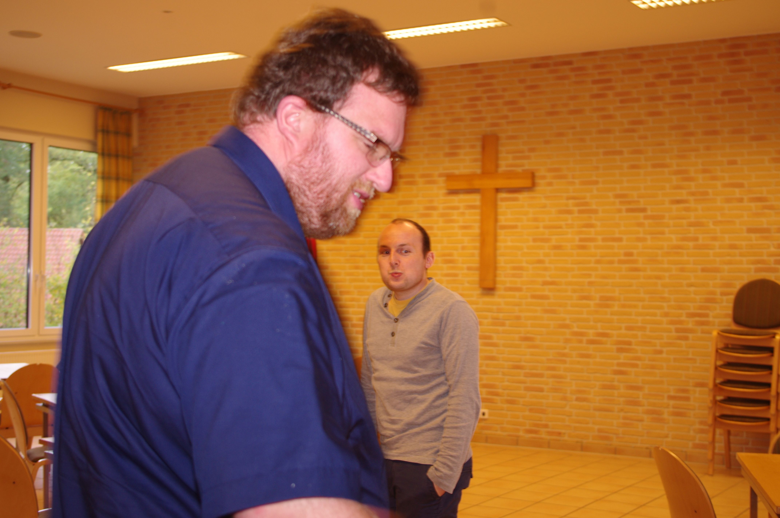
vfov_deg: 25.9
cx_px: 390
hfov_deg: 38.2
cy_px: 259
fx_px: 1125
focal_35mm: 52
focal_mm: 35
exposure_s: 1/25
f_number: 4.5
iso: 200
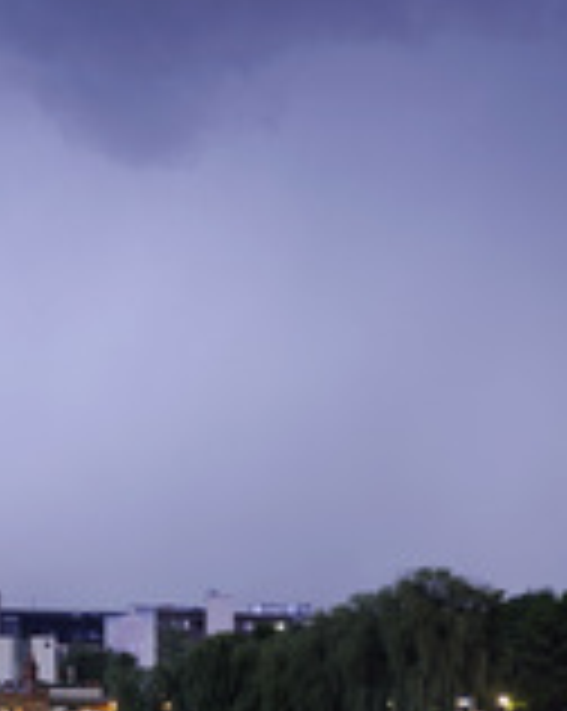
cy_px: 432
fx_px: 2144
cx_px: 70
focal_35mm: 102
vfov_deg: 18.8
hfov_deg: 14.9
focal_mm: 38
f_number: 3.2
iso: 200
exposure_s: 5
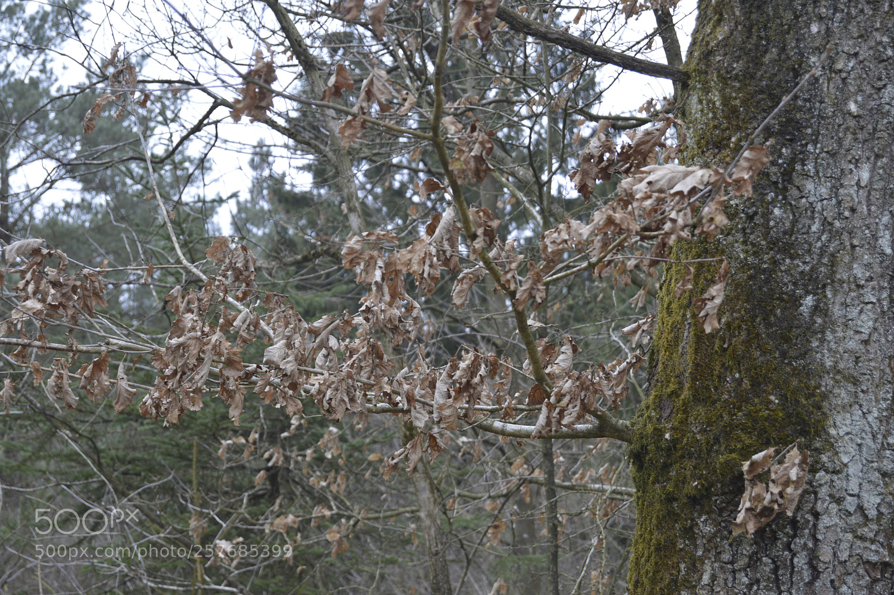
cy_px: 298
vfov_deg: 16.5
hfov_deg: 24.6
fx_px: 2047
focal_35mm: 82
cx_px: 447
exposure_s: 1/125
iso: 220
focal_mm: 55
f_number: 5.6
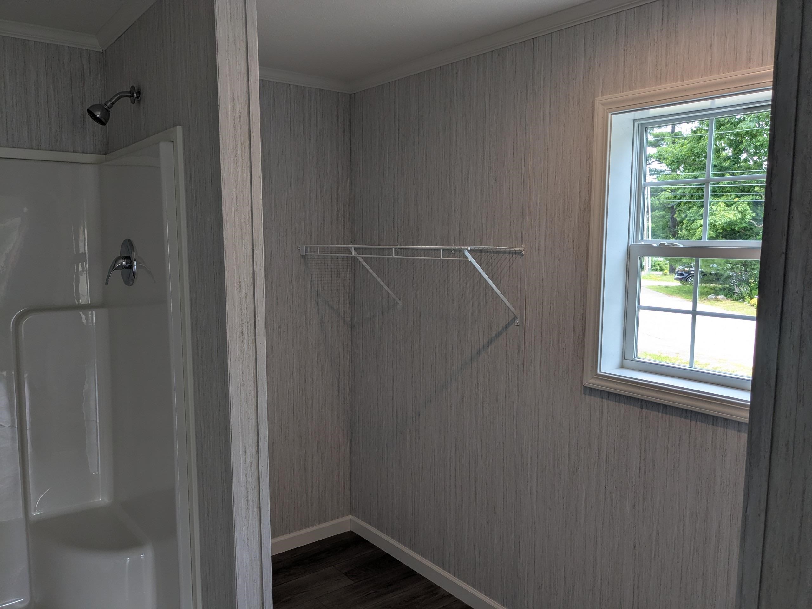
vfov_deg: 51.4
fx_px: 633
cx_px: 406
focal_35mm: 27
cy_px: 304
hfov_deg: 65.3
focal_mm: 4.38
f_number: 1.73
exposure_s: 1/120
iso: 35
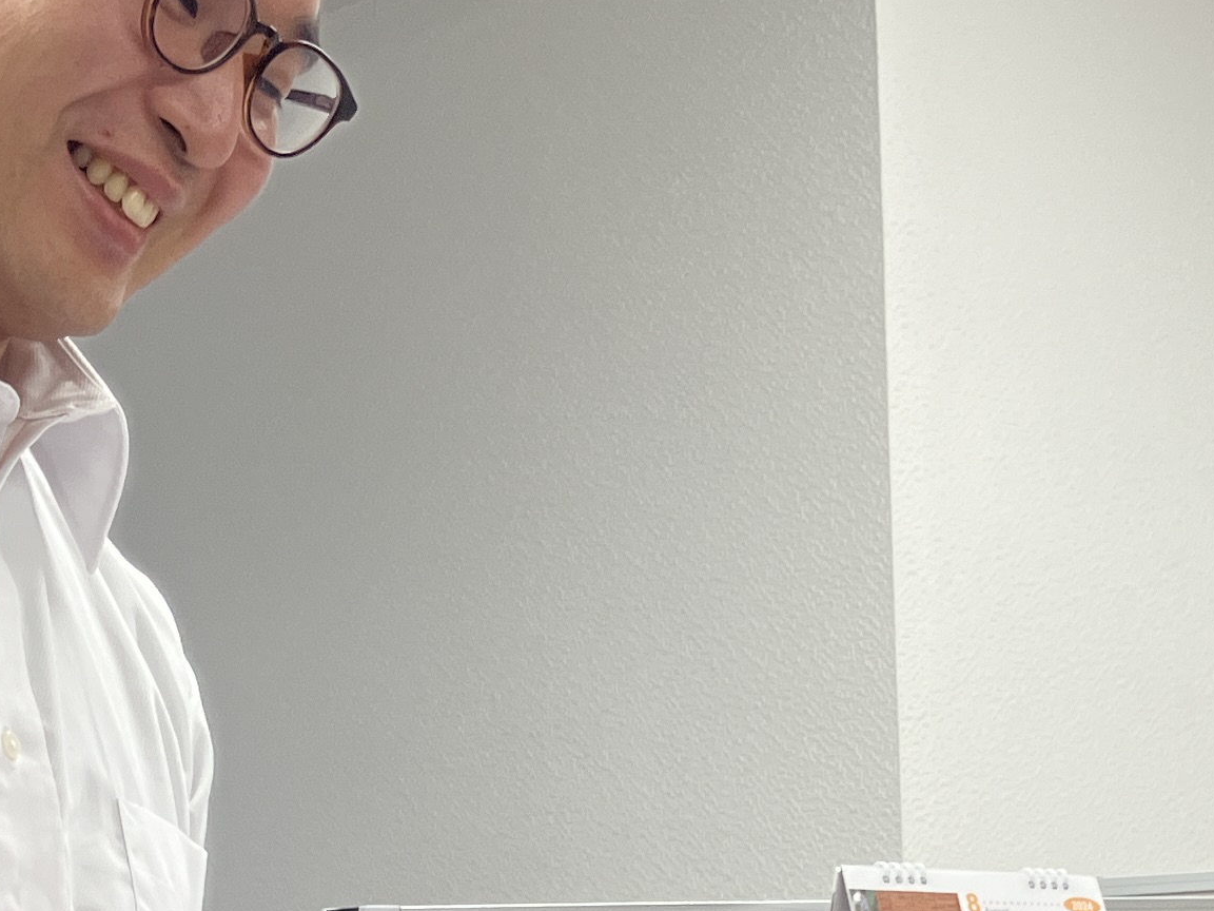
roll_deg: -0.9
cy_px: 806
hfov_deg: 20.0
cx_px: 714
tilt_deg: +2.9
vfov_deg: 14.9
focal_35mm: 98
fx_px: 3437
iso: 64
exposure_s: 1/100
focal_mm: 3.99
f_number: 1.8
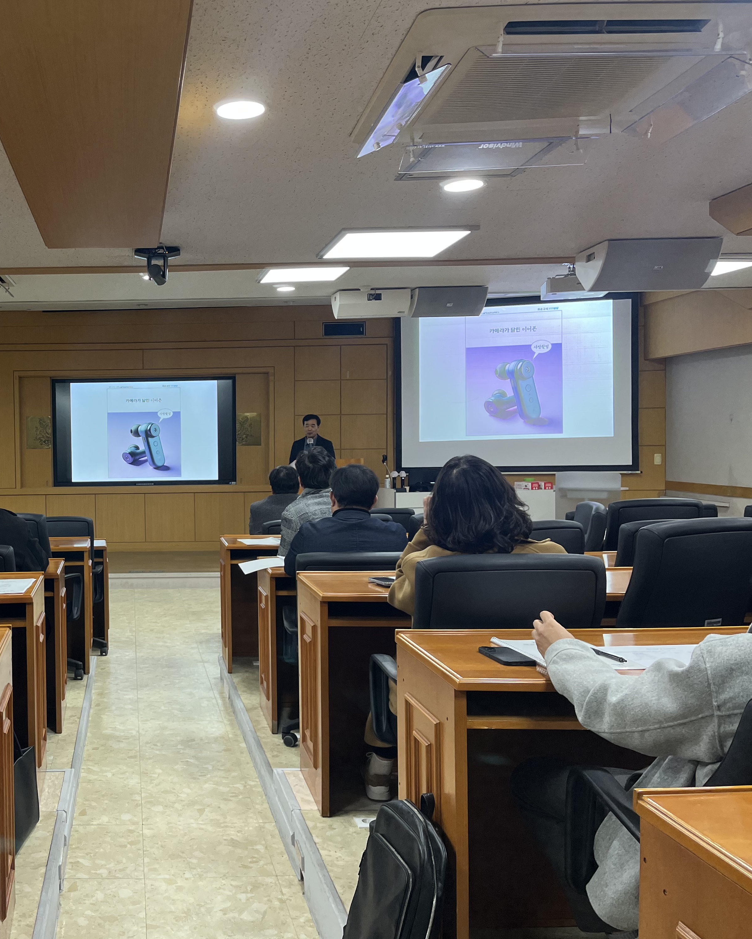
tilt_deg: -2.0
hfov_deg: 41.0
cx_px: 123
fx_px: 946
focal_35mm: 34
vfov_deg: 52.8
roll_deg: +0.5
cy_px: 470
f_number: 1.6
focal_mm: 5.1
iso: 64
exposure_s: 1/60
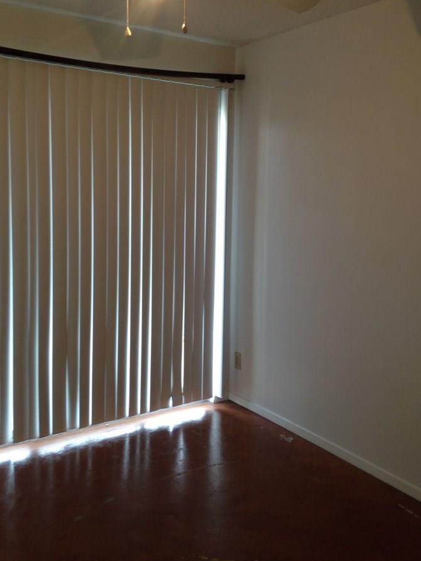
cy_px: 247
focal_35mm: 38
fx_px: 616
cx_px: 231
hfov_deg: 37.7
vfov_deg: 48.9
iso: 50
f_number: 2.4
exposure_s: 1/24
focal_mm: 4.12
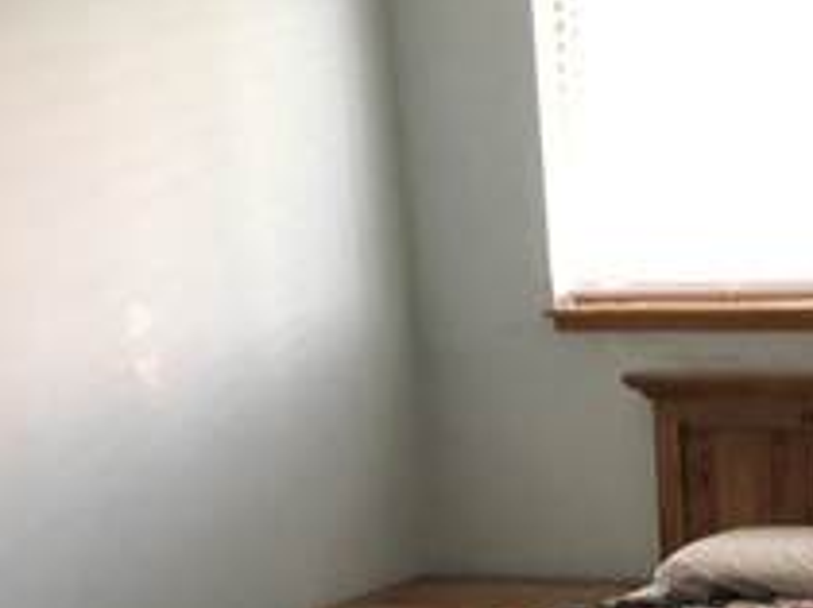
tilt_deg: -12.3
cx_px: 947
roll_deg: +2.2
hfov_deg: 20.7
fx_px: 2088
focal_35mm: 89
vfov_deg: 16.3
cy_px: 577
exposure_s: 1/9
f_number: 1.8
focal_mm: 4
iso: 100
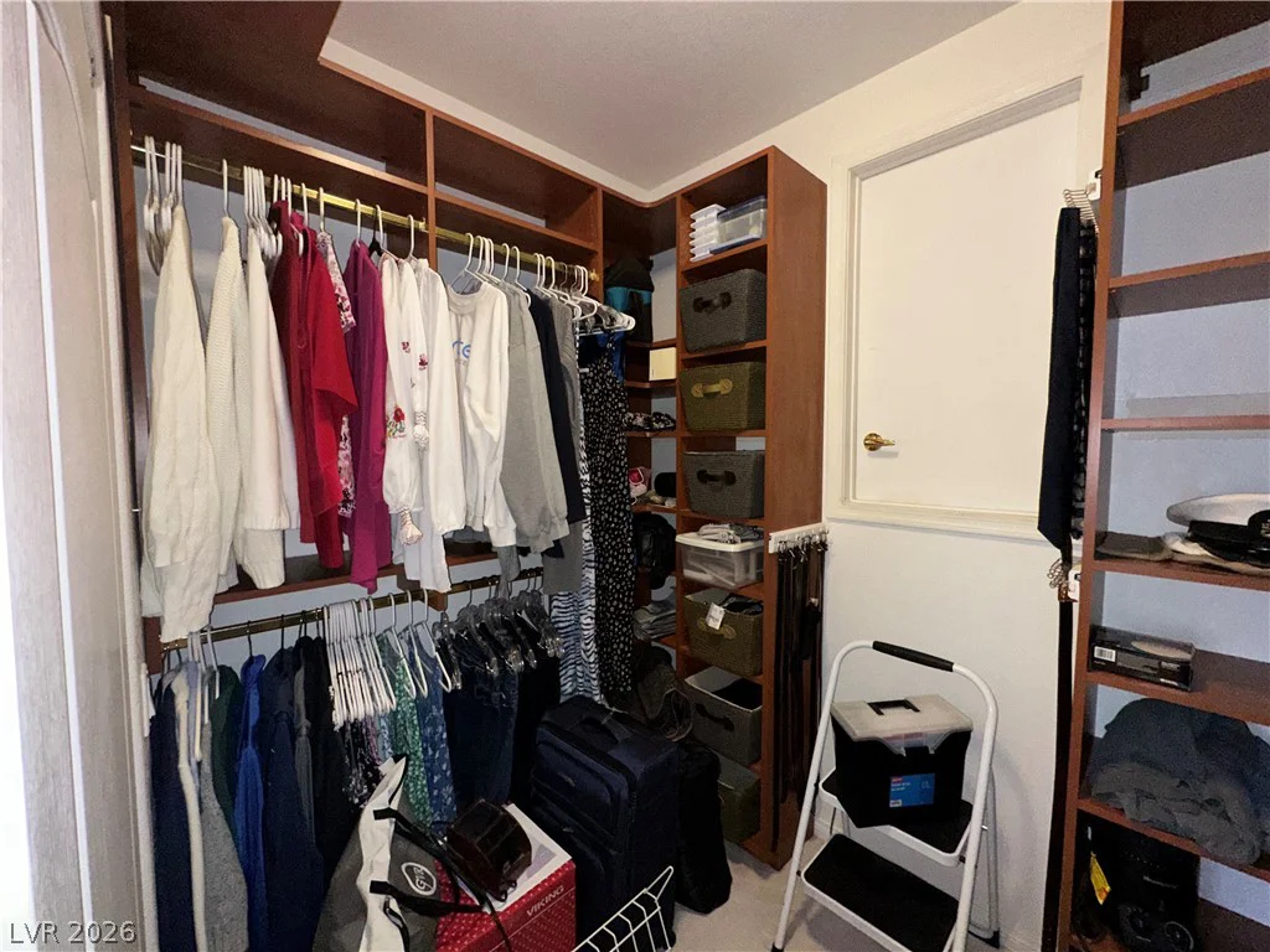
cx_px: 635
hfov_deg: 102.1
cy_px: 476
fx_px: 514
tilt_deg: -2.8
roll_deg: -0.1
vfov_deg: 85.7
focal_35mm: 14
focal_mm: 2.22
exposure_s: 1/60
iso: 200
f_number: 2.2
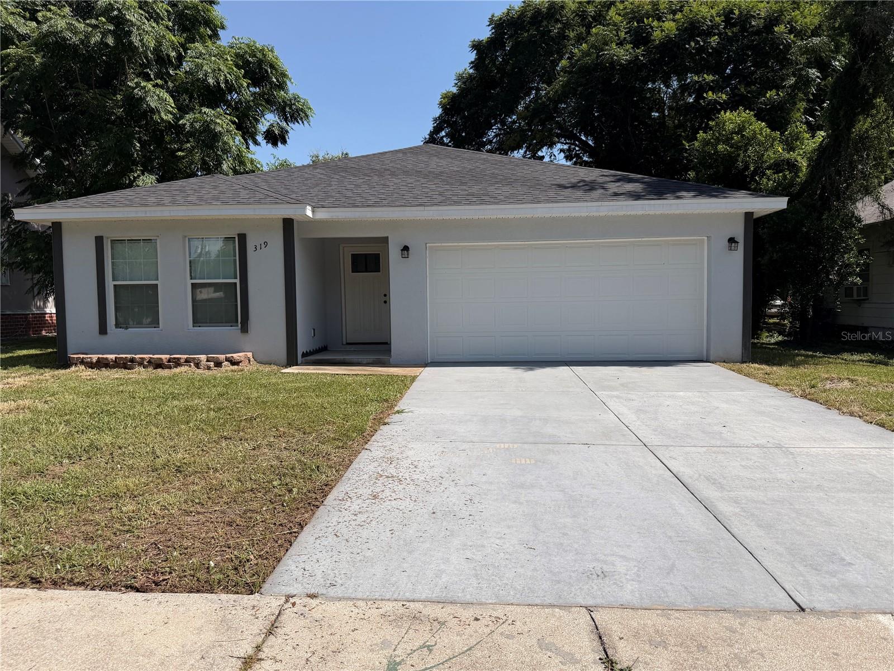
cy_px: 336
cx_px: 447
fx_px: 620
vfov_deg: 56.8
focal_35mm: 24
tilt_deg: -3.6
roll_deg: +0.6
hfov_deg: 71.6
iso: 80
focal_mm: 6.76
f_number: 1.78
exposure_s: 1/6173
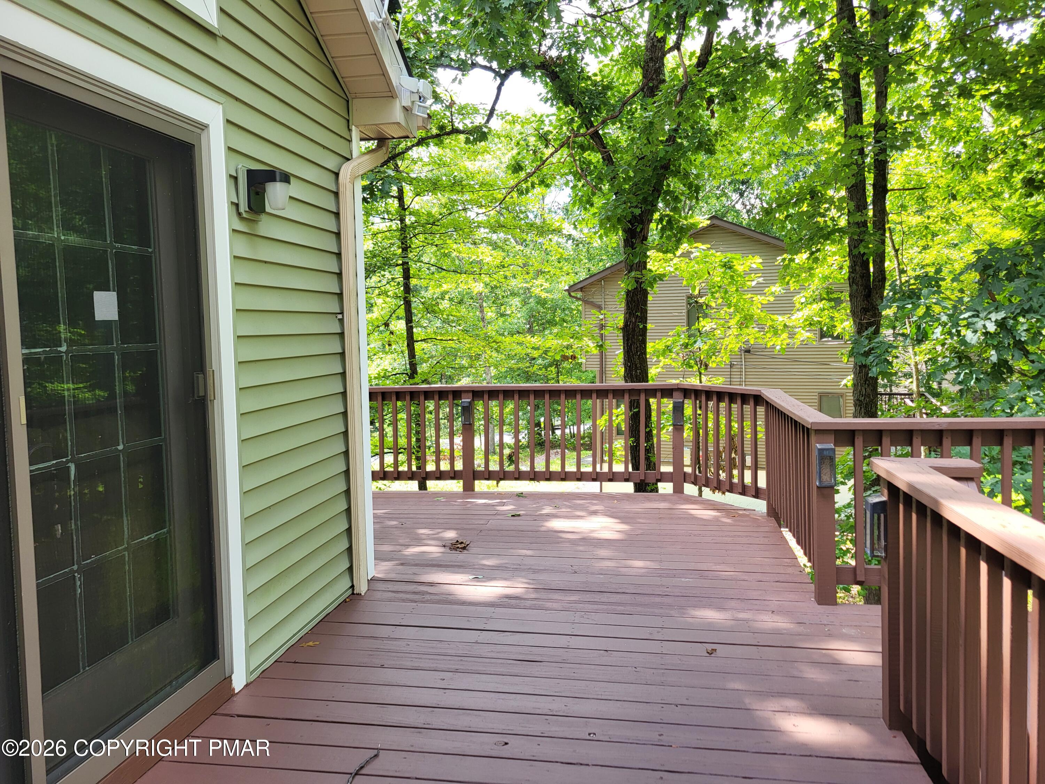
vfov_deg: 53.1
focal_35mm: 26
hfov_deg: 67.3
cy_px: 392
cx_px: 522
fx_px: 785
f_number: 1.8
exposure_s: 1/252
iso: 40
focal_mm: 5.4
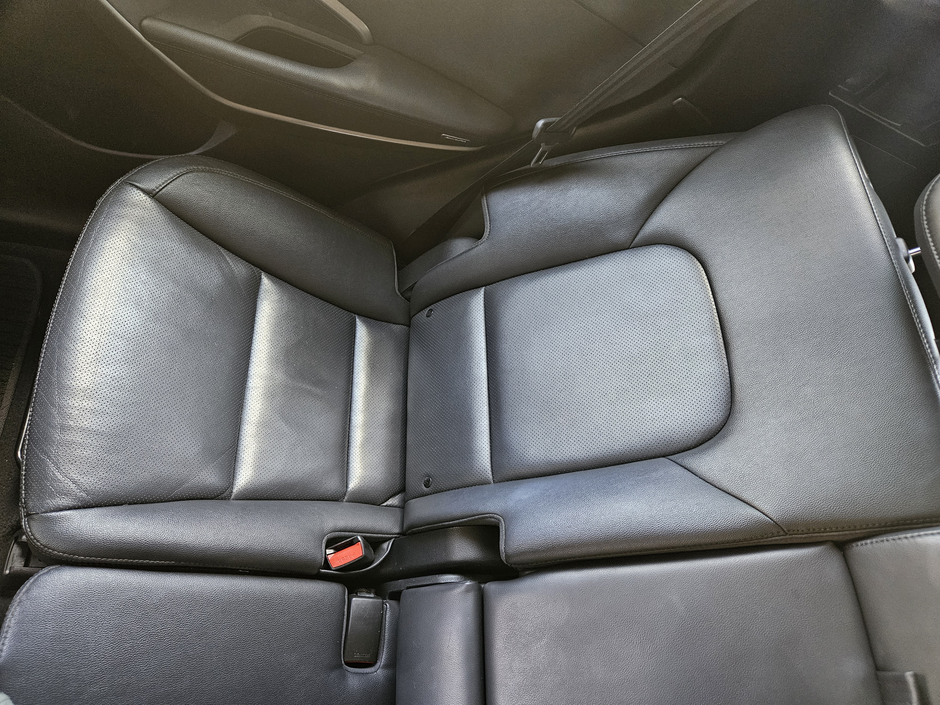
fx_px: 625
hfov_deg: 73.9
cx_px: 470
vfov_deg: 58.9
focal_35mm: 23
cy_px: 352
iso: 500
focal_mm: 5.4
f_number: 1.8
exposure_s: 1/40
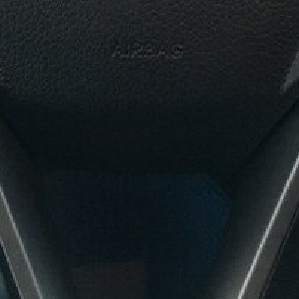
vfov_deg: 19.4
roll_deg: +3.1
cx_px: 152
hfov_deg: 20.6
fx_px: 821
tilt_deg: -27.2
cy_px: -63
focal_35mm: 84
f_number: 2.2
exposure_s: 1/17
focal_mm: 4.15
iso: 250
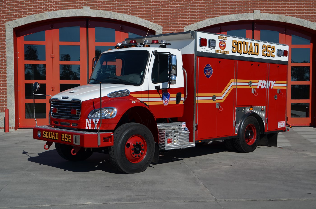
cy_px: 104
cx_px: 158
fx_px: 420
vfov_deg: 27.9
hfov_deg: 41.2
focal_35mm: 48
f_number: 8
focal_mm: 32
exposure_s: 1/250
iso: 100
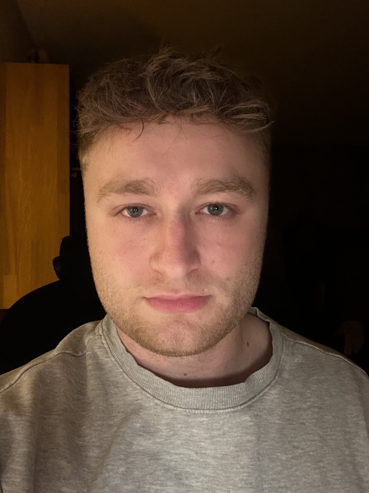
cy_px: 246
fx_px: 426
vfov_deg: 60.0
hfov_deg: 46.8
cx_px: 184
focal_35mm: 30
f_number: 1.9
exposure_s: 1/25
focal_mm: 2.69
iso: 640
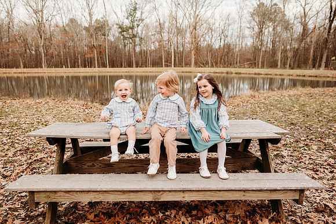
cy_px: 112
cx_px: 164
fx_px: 233
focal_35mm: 25
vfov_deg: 51.3
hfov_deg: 71.5
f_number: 3.2
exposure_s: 1/320
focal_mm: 24
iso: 125
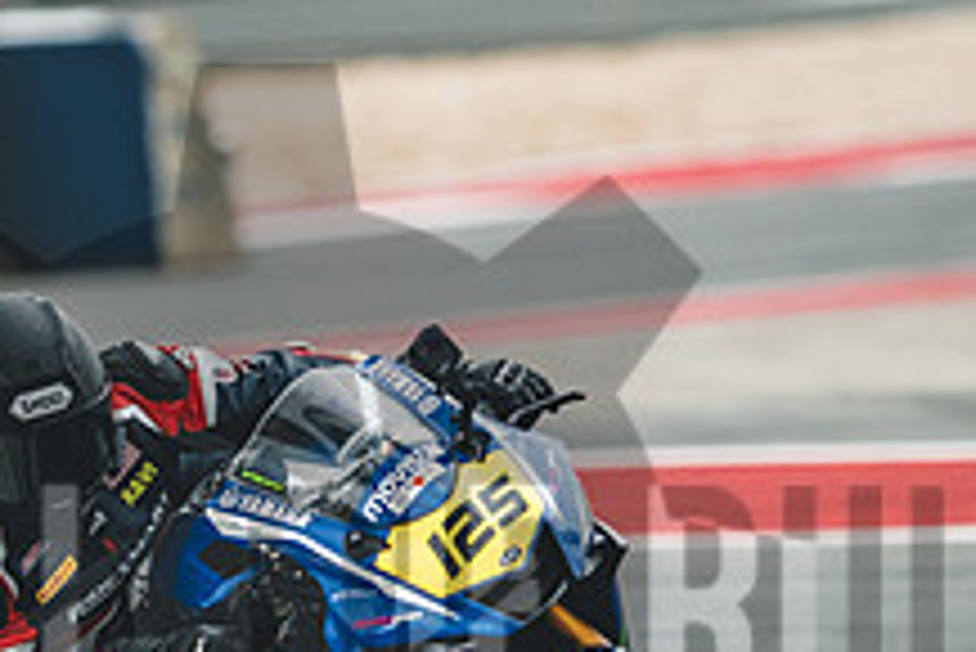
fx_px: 21730
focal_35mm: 801
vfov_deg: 1.7
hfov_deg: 2.6
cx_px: 265
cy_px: 614
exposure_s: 1/3200
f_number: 2
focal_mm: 200
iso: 1000
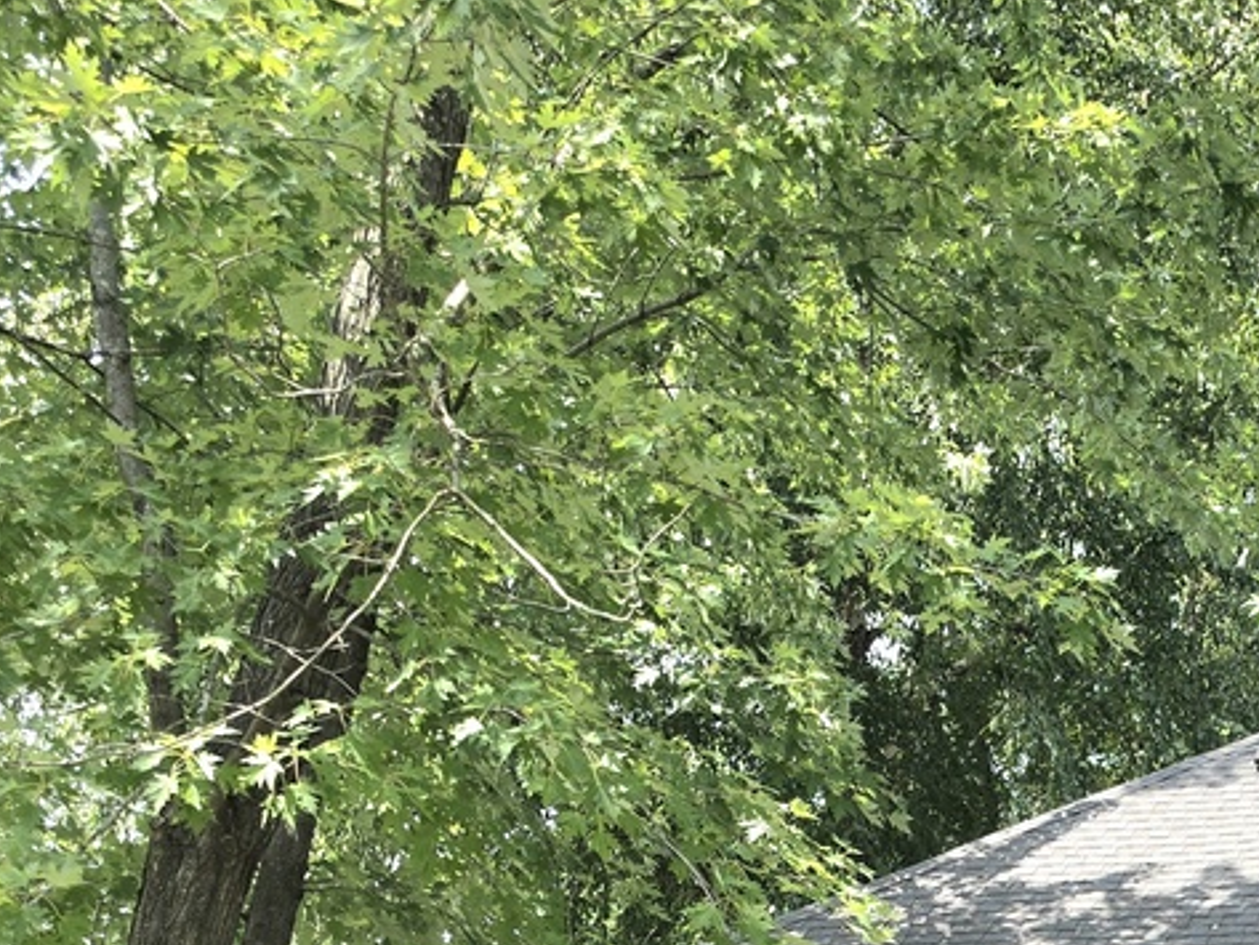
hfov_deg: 25.6
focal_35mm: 70
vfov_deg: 18.9
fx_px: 2547
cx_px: 1405
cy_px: 1352
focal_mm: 6.5
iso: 64
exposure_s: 1/2500
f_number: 1.4
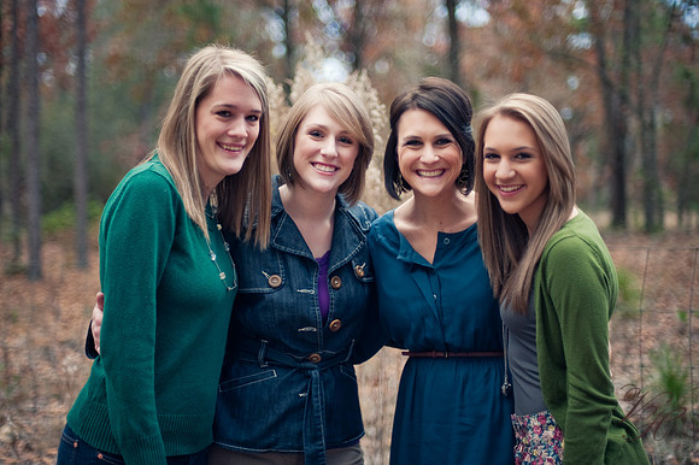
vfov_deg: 27.0
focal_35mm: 50
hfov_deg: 39.6
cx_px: 350
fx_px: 970
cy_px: 232
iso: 200
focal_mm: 50
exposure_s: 1/200
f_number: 1.4
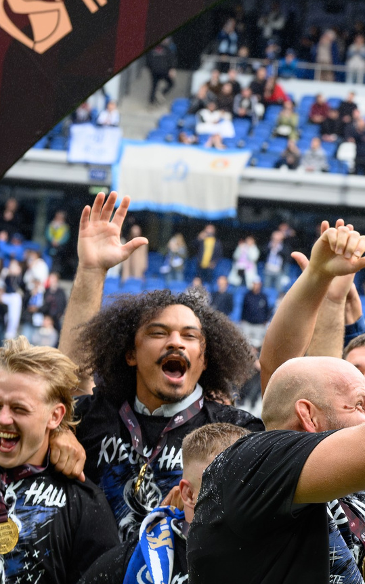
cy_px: 510
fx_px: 3949
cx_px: 595
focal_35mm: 248
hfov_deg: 5.2
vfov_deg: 8.4
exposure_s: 1/640
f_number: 5.6
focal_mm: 82
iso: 900
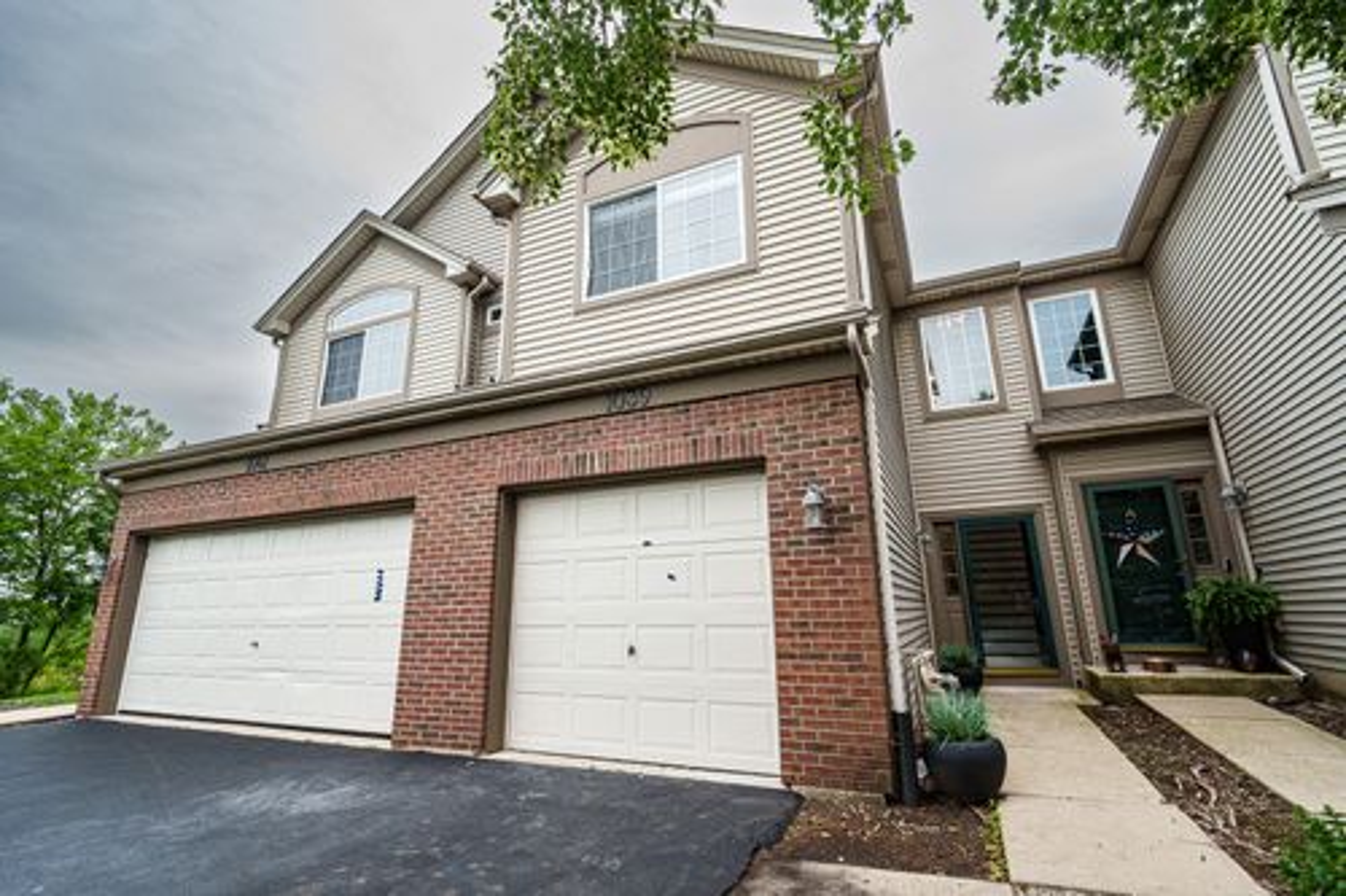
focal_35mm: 16
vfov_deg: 73.7
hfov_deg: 96.8
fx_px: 598
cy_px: 448
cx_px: 673
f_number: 8
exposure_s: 1/250
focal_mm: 16
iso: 800
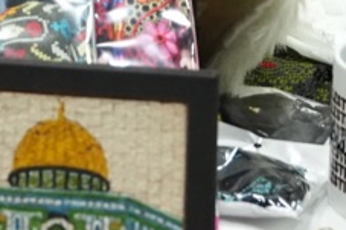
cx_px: -357
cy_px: -501
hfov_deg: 7.0
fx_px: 2715
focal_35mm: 283
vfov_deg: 4.6
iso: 3200
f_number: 4
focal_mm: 40.1
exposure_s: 1/250
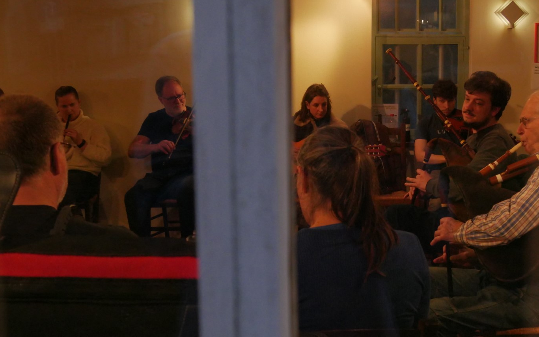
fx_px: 793
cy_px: 138
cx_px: 377
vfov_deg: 24.0
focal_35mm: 54
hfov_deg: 37.0
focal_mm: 17
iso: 1600
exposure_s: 1/160
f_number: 4.4
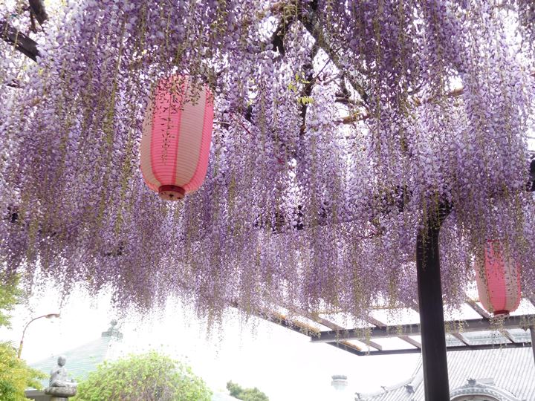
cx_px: 268
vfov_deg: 36.0
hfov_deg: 46.8
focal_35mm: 40
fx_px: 618
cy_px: 200
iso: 125
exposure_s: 1/50
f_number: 3.9
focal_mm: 7.1
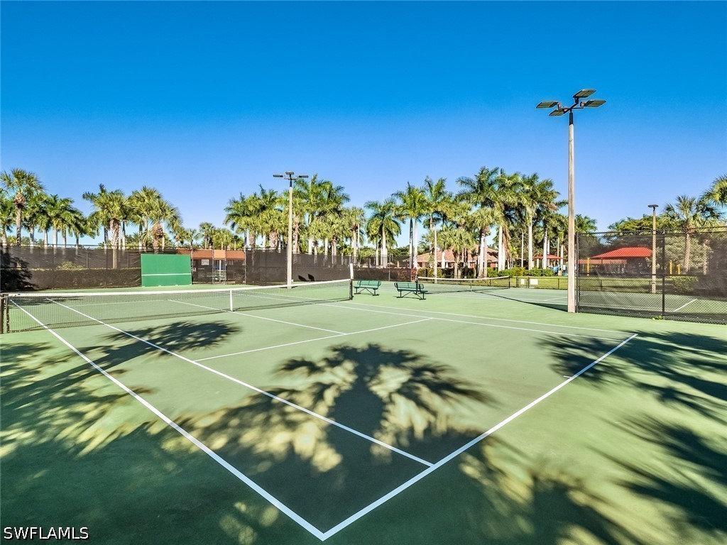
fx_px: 378
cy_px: 272
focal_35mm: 18
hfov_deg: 87.8
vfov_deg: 71.6
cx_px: 364
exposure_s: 1/500
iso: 200
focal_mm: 9
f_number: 7.1
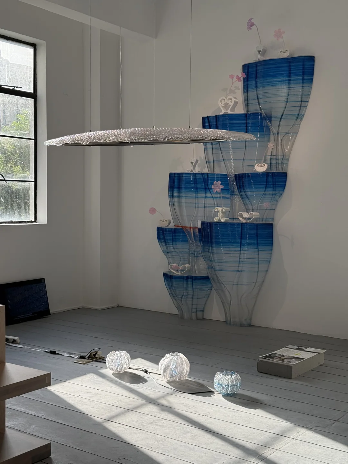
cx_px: 174
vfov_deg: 39.7
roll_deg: -0.1
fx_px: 643
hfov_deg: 30.3
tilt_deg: -2.8
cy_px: 232
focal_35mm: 48
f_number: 1.78
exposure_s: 1/1133
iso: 100
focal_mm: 6.76
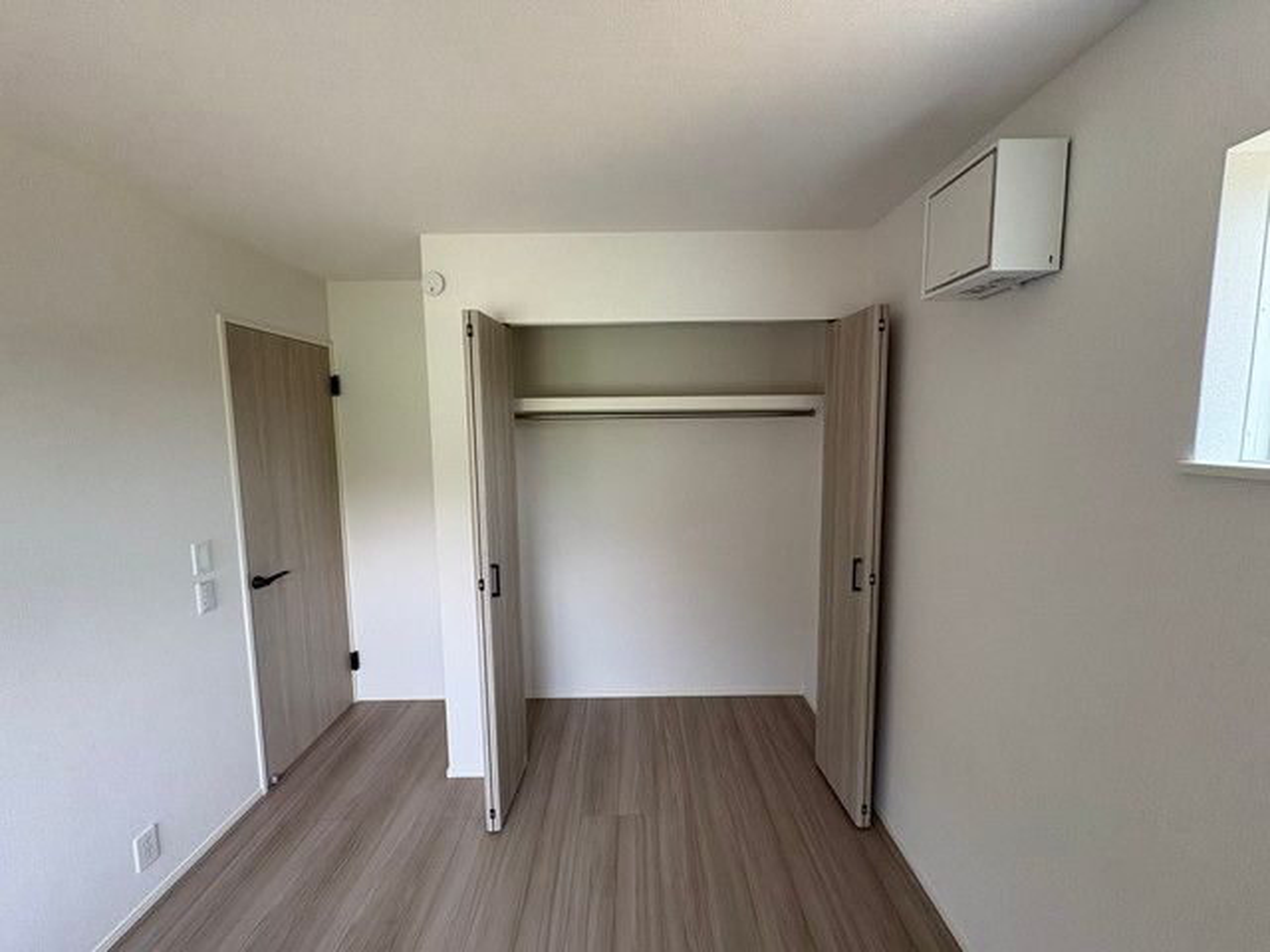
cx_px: 635
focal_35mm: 14
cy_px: 476
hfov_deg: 102.1
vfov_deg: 85.7
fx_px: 514
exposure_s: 1/99
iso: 125
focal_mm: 2.22
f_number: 2.2
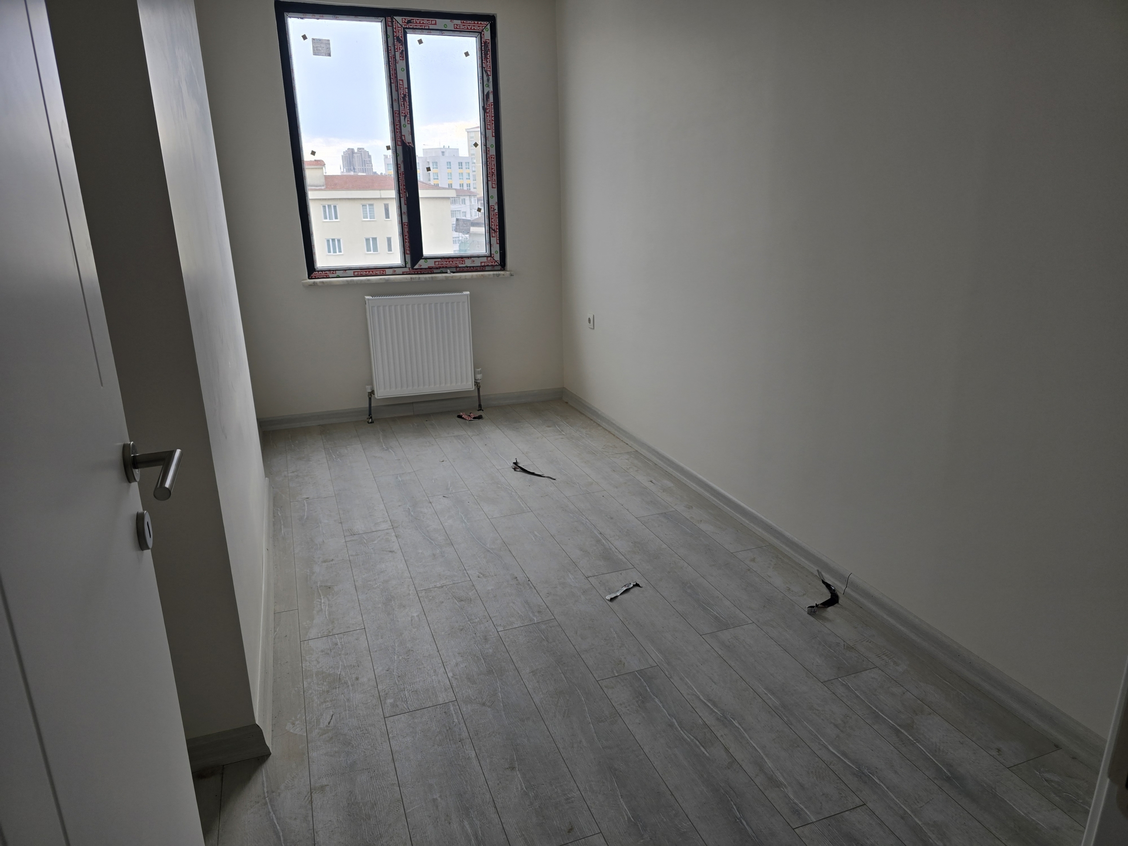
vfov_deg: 58.9
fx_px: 749
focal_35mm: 23
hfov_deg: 73.9
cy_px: 423
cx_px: 564
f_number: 1.7
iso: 32
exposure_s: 1/180
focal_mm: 6.3
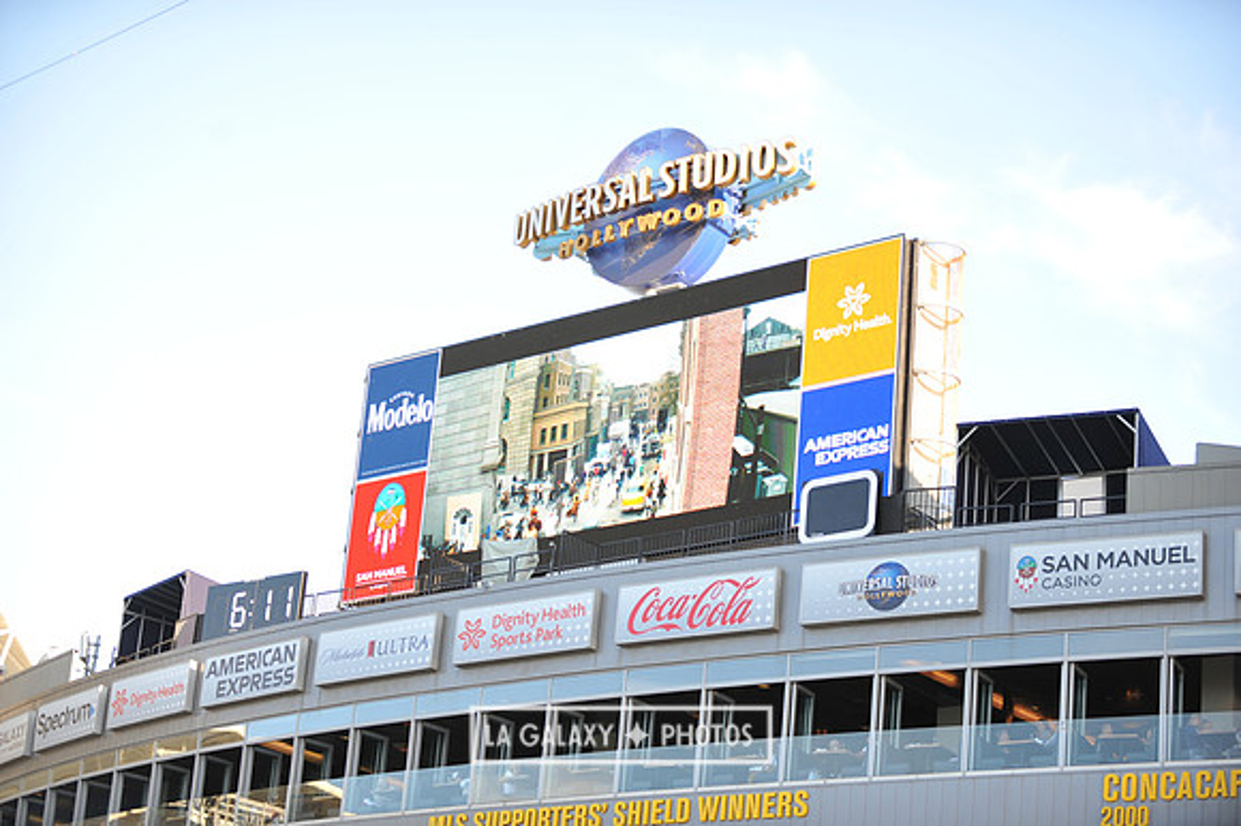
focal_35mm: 80
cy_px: 413
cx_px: 620
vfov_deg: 17.0
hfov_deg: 25.4
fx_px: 2756
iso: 200
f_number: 2.8
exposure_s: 1/400
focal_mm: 80
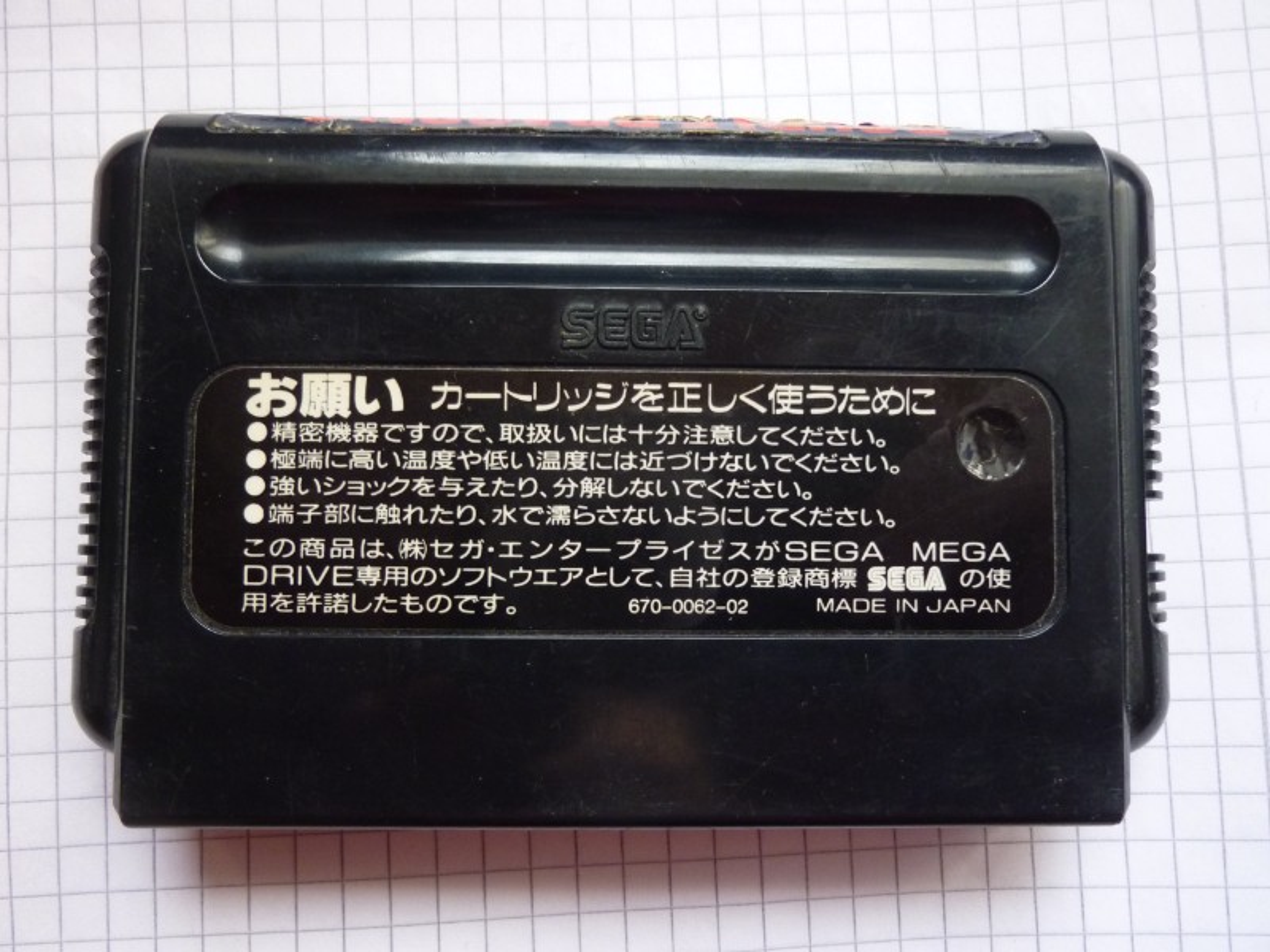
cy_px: 476
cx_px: 635
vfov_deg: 54.9
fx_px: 917
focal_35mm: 25
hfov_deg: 69.4
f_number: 3.3
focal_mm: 4.5
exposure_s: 1/30
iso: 320
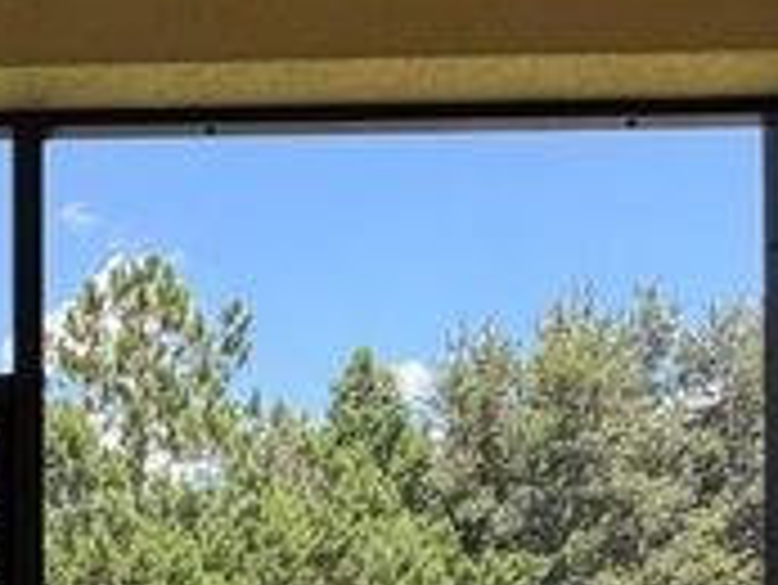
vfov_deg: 23.1
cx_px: -317
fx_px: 1282
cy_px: 742
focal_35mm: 57
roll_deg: -0.6
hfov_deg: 26.6
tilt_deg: +0.3
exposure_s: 1/494
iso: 64
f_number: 2.2
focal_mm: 2.22
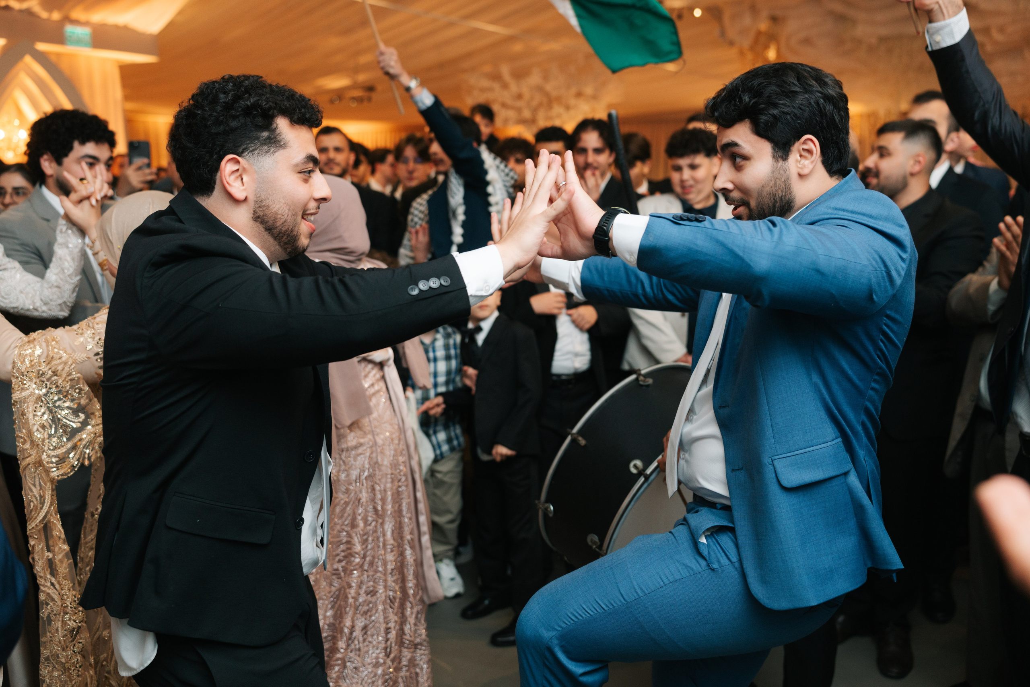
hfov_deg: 53.5
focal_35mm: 36
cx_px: 515
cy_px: 344
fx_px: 1022
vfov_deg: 37.1
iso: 1000
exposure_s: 1/200
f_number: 2.8
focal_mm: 35
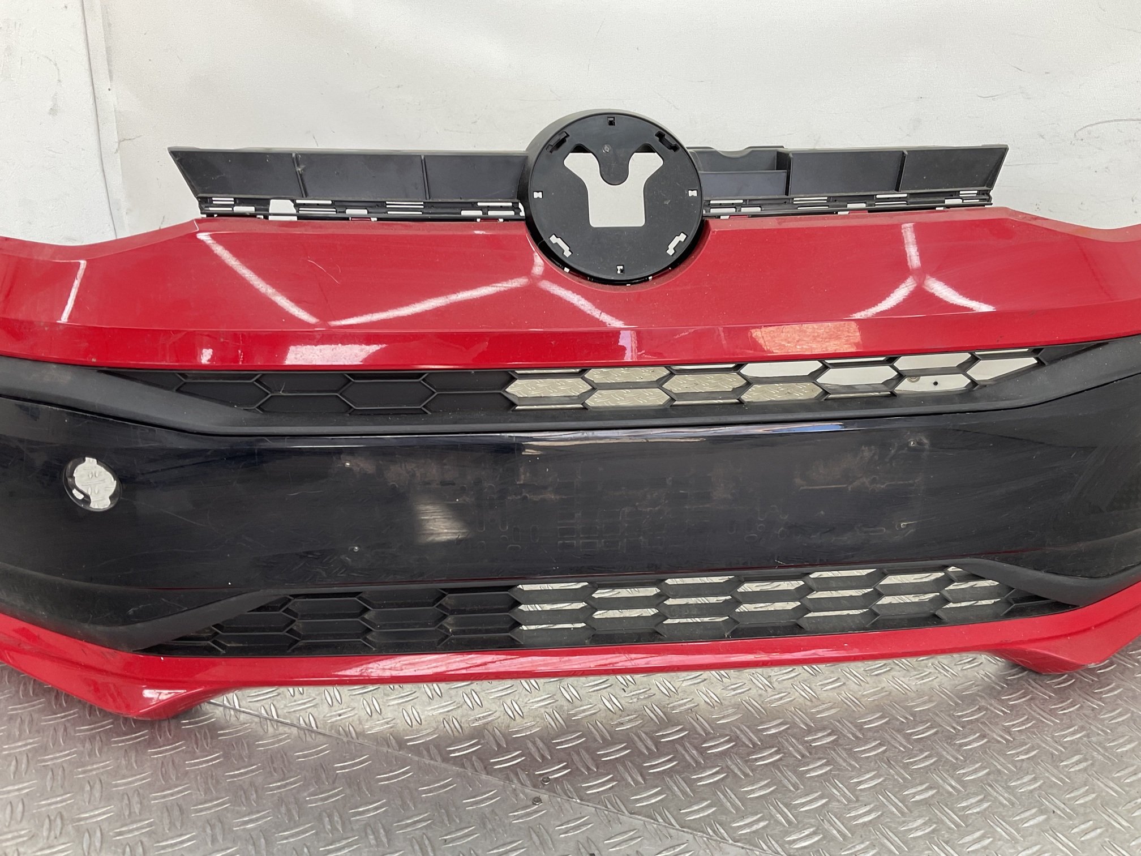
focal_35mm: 29
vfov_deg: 48.2
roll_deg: -0.7
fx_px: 956
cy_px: 428
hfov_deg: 61.7
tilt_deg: -22.8
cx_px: 570
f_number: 1.8
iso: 25
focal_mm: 3
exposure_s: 1/100
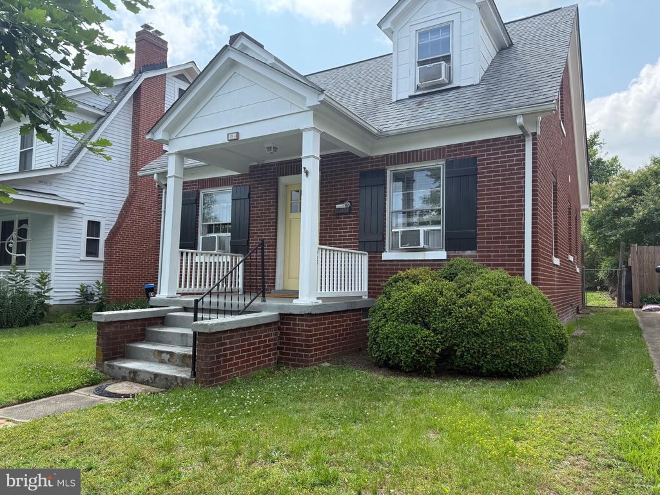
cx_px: 330
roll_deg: -0.7
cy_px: 248
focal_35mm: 24
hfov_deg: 71.6
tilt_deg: +5.2
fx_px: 458
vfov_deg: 56.8
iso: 100
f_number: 1.78
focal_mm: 6.76
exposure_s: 1/2110
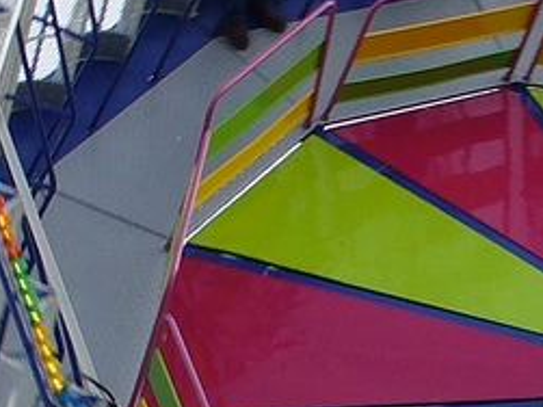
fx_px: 3246
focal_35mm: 207
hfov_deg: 9.4
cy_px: 411
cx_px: 729
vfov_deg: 7.1
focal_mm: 7
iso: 80
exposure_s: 1/160
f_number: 5.8
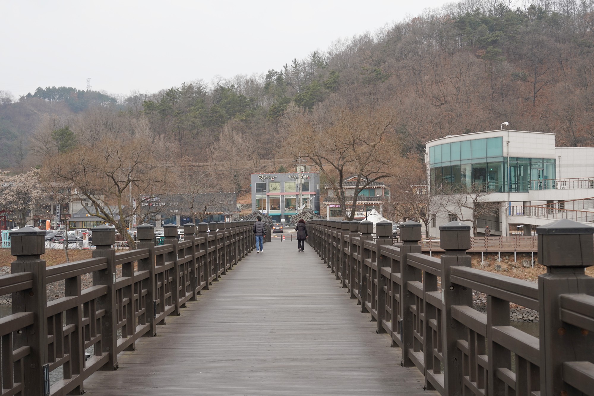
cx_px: 297
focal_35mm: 49
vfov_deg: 27.5
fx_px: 809
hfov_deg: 40.3
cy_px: 198
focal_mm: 49
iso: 400
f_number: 8
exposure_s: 1/100
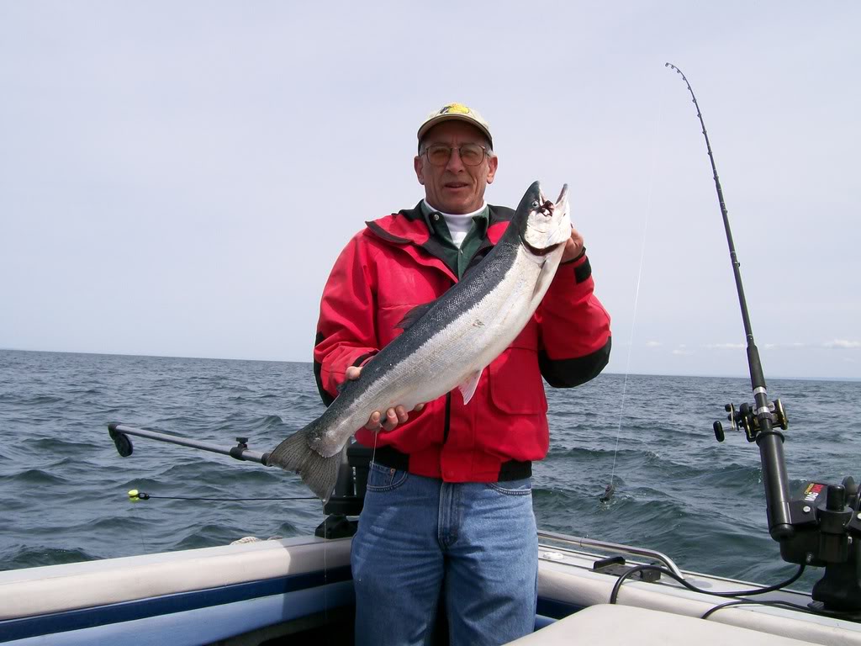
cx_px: 430
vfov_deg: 39.7
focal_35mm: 36
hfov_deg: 51.4
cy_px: 323
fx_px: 895
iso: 80
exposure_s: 1/676
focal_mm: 6
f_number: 4.8
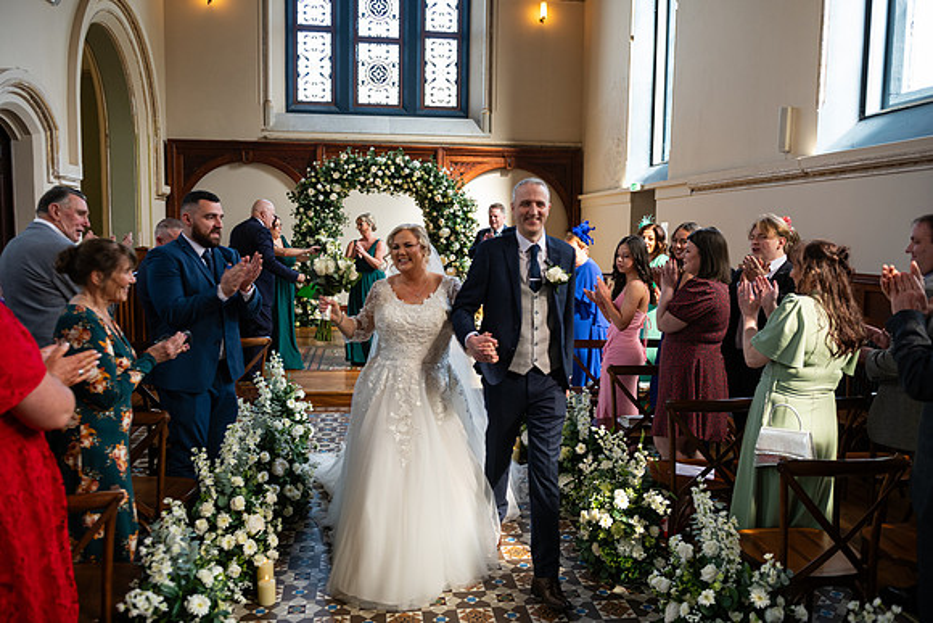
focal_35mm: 28
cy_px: 312
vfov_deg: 46.4
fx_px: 726
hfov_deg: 65.5
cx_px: 466
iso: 500
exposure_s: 1/160
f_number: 3.5
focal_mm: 28
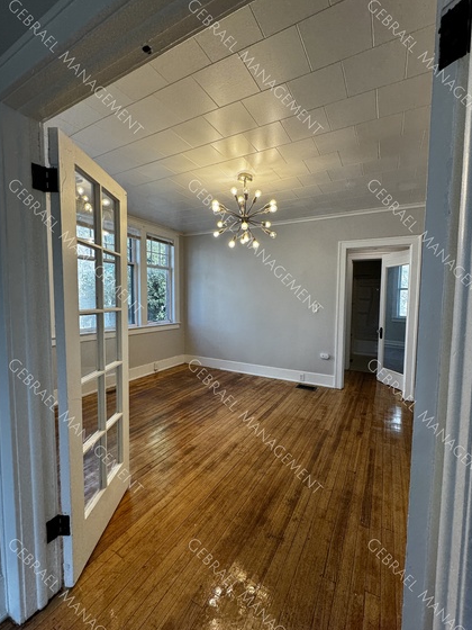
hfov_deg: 81.7
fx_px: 273
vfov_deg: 98.2
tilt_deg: -5.0
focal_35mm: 15
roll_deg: +0.2
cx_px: 238
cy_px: 315
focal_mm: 2.22
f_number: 2.2
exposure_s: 1/120
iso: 64
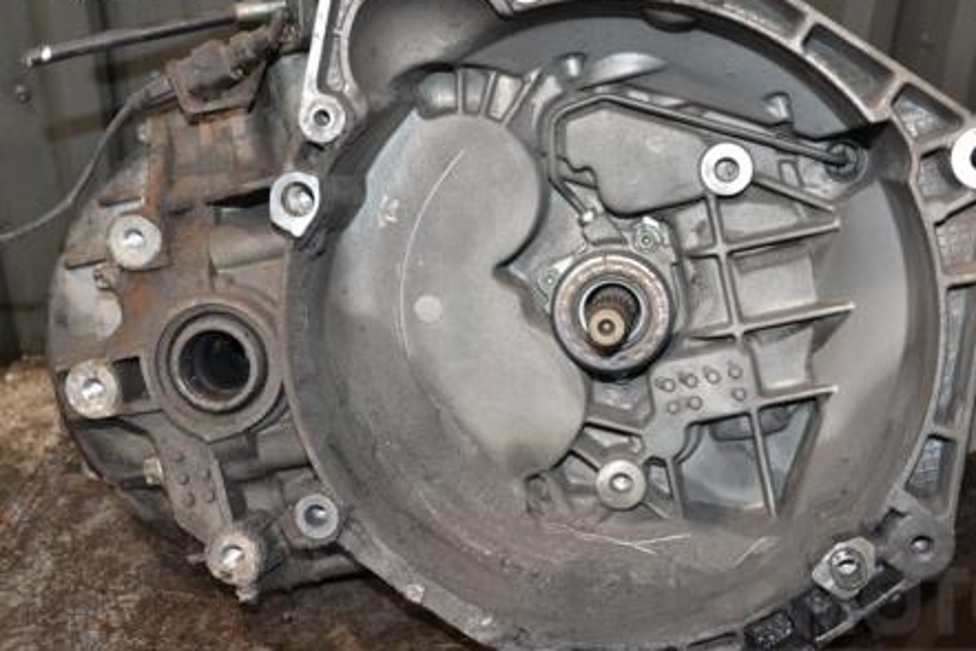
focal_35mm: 49
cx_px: 522
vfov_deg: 27.5
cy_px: 306
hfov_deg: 40.3
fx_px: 1328
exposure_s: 1/60
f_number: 5
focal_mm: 24
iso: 800
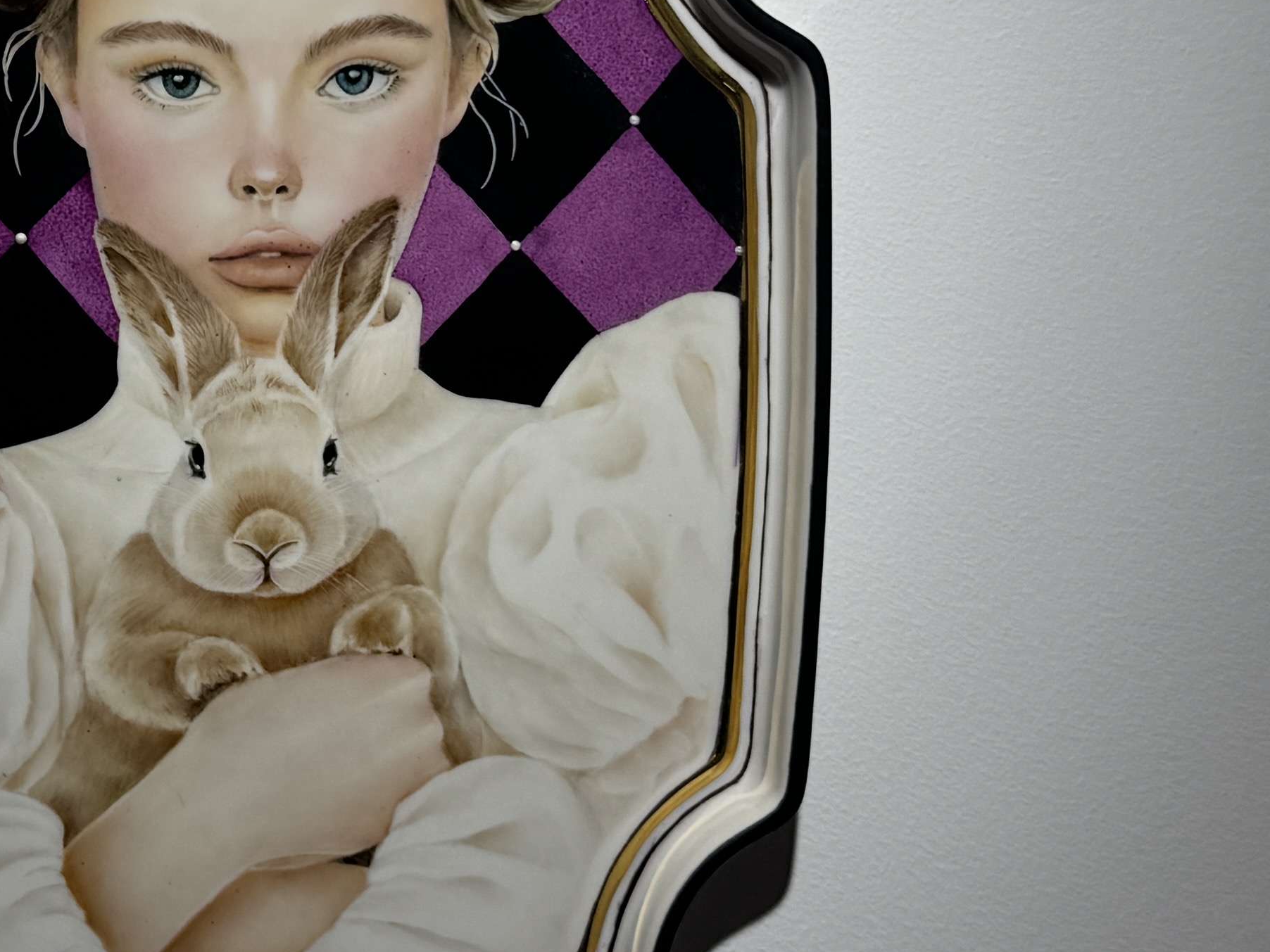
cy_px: 306
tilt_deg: -3.7
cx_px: 217
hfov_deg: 25.1
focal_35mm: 76
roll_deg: +0.0
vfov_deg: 19.3
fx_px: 2788
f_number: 1.78
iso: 80
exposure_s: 1/1339
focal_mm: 6.76
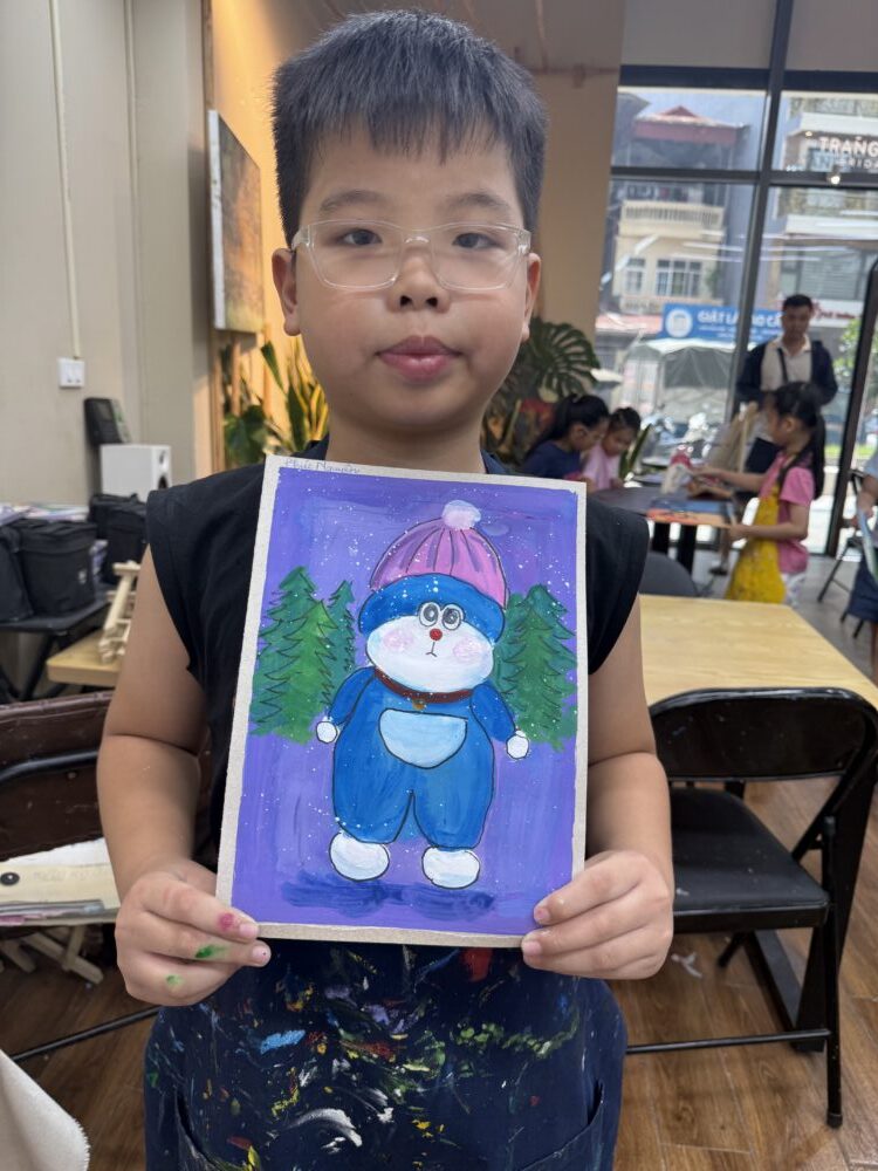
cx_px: 439
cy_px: 586
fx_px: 812
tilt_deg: -14.1
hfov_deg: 56.8
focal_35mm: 24
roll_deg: -3.0
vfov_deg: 71.6
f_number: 1.78
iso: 64
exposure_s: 1/100
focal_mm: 6.76
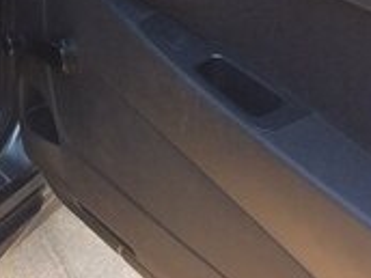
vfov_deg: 12.9
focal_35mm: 111
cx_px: -119
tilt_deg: -22.2
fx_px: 1190
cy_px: -83
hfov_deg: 16.7
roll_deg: -1.7
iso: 32
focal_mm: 4.15
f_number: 2.2
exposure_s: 1/33
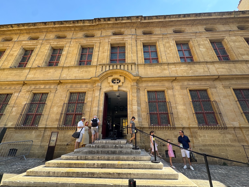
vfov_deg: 85.7
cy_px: 94
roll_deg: -0.9
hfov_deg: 102.1
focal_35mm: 14
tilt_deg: +23.5
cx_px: 124
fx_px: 101
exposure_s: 1/361
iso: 40
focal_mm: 2.22
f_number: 2.2
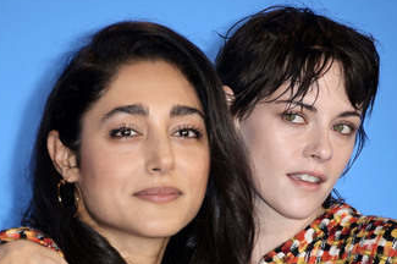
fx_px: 3823
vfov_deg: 4.0
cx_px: 179
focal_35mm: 347
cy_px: 176
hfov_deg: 5.9
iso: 1000
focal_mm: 250
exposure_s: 1/250
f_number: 5.6
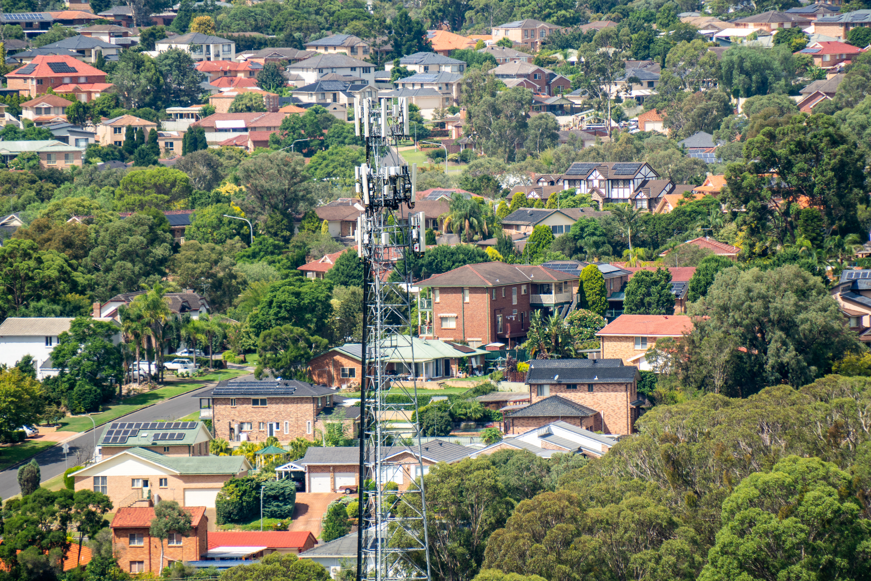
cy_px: 290
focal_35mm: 450
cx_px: 436
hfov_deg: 4.6
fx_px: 10887
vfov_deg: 3.1
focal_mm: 300
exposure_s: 1/500
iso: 160
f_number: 6.3
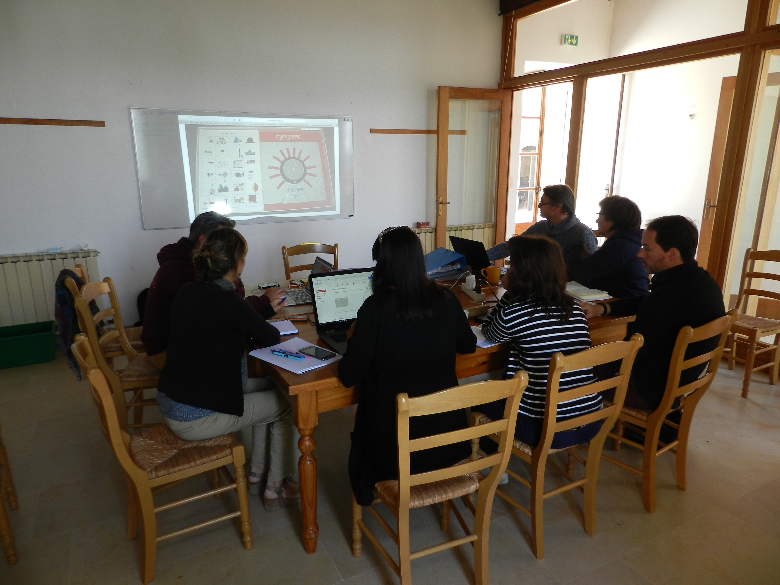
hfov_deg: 73.9
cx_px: 390
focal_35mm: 23
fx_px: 518
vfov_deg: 58.9
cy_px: 292
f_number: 3.4
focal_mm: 4
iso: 160
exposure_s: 1/40
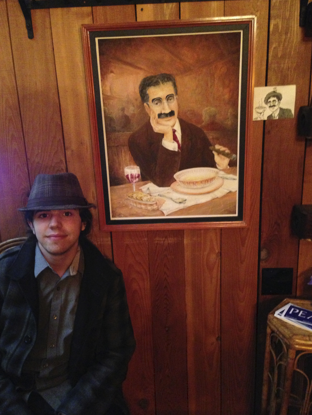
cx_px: 157
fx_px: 409
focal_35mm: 34
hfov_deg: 41.8
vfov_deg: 54.0
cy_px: 203
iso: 800
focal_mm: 4.13
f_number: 2.4
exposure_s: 1/15
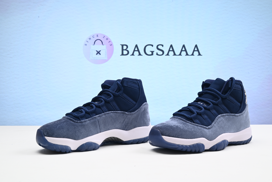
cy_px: 91
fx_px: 280
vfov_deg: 36.0
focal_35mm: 37
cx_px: 136
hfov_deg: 51.9
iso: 100
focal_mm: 37
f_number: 16
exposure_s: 1/2
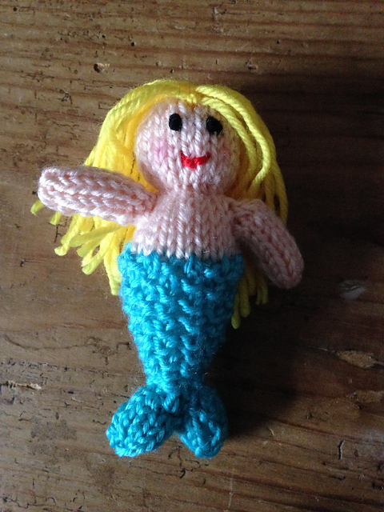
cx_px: 192
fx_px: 488
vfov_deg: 55.4
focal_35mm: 33
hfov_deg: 42.9
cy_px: 256
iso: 500
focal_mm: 4.12
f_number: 2.4
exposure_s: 1/15
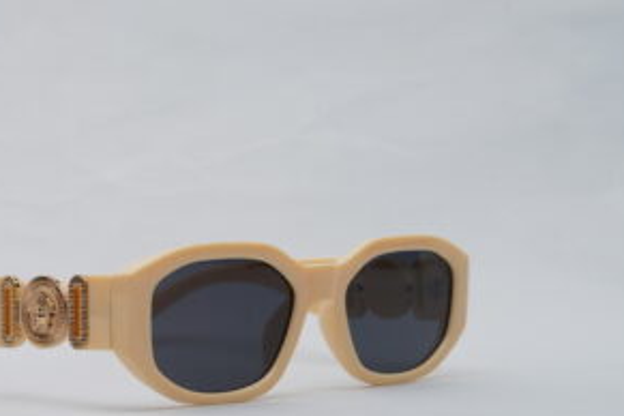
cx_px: 133
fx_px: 1785
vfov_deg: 13.3
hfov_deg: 19.6
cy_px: 272
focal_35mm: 103
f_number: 9
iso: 100
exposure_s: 1/160
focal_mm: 50
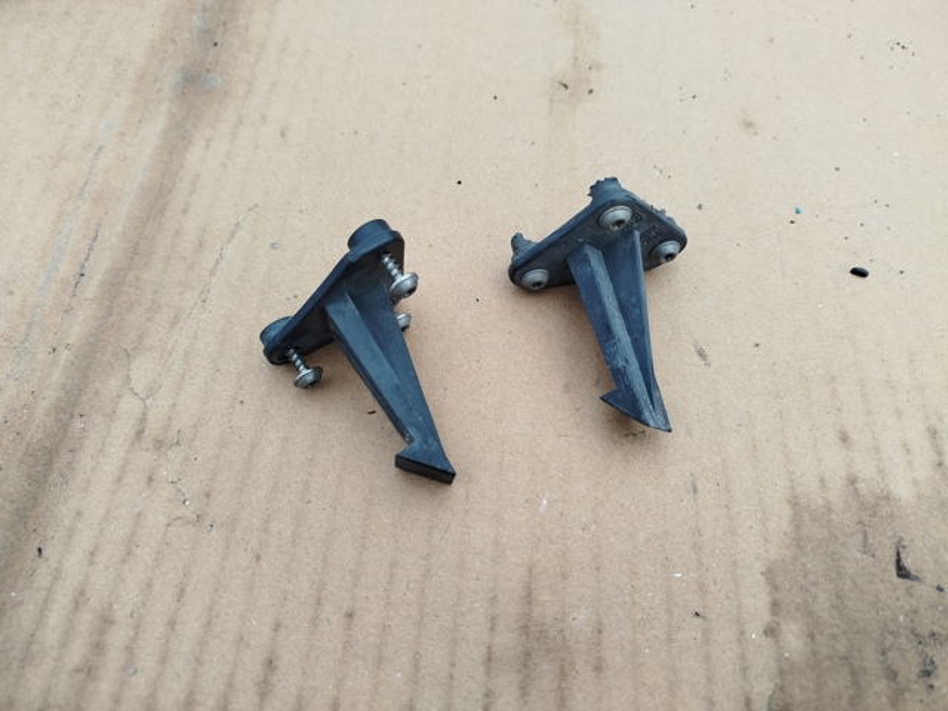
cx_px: 474
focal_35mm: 24
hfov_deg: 71.6
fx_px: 657
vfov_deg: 56.8
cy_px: 356
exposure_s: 1/100
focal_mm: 5.31
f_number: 1.7
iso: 80
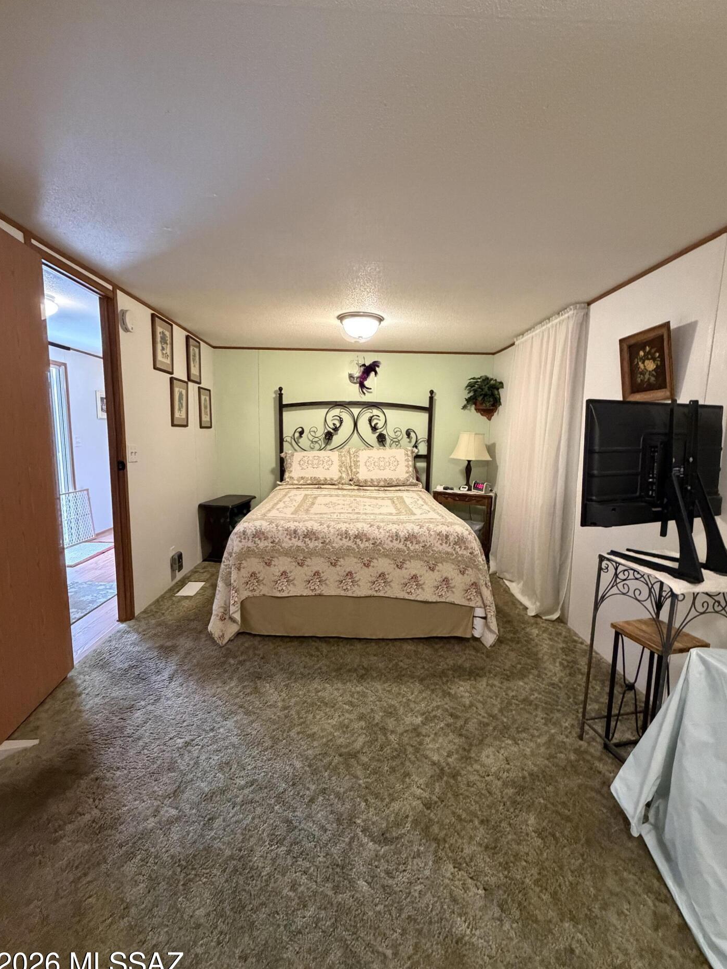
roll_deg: -1.3
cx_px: 361
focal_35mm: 15
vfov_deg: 98.2
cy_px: 492
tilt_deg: -7.8
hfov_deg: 81.7
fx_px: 420
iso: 800
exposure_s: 1/60
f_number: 2.2
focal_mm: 2.22
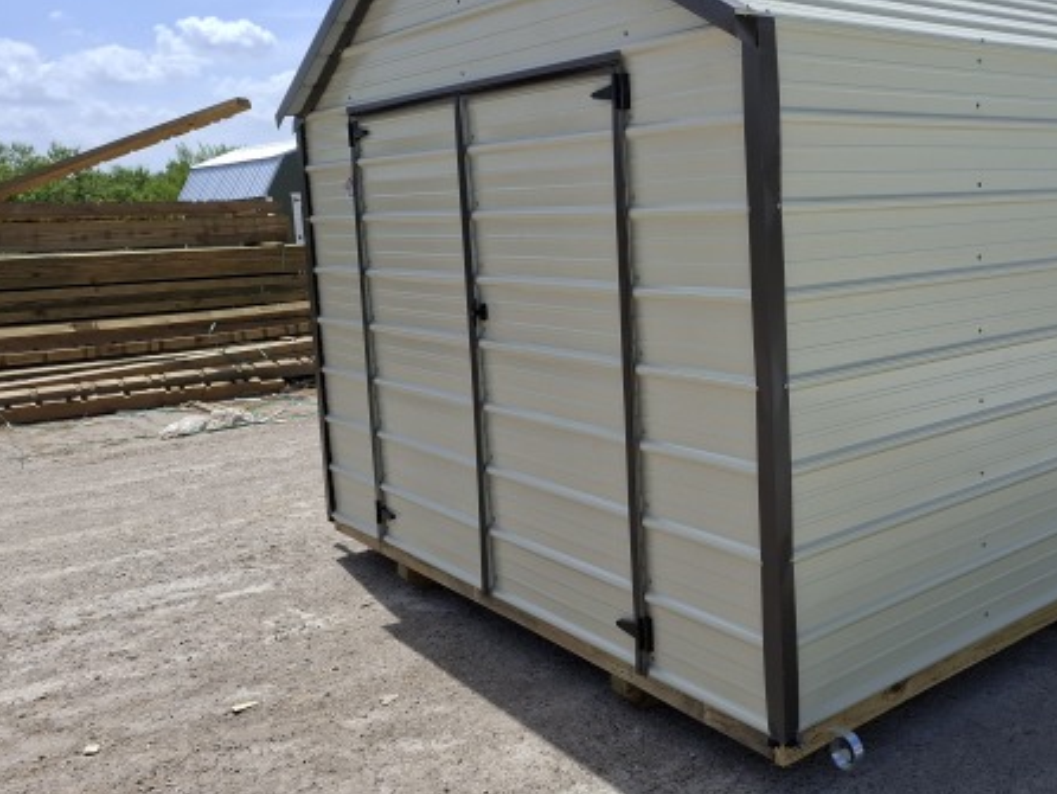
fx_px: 1008
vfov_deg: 42.8
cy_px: 320
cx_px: 744
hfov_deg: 53.7
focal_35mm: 33
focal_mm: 5.54
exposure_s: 1/2222
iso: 50
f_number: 1.8
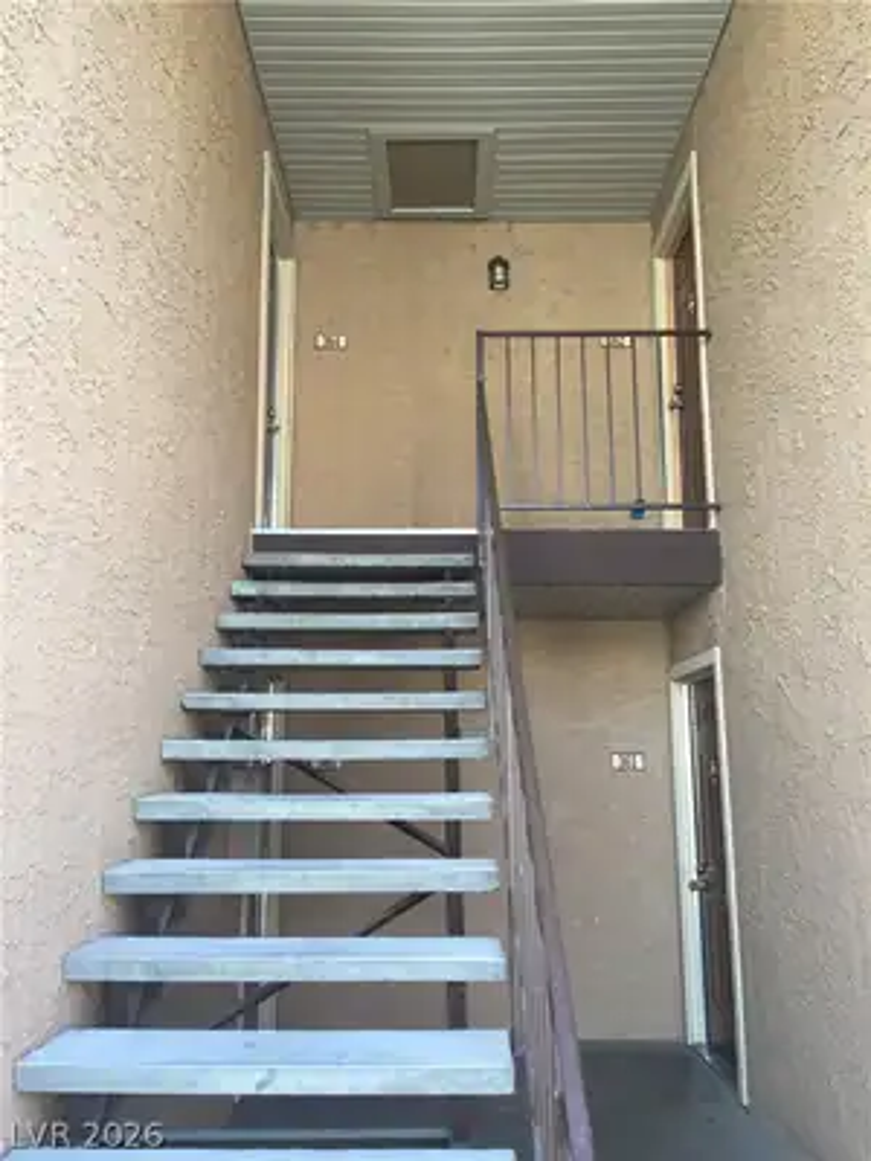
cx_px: 436
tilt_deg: +12.6
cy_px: 580
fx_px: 973
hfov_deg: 48.2
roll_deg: +0.3
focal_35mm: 29
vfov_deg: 61.7
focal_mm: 4.15
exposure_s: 1/120
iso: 50
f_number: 2.2
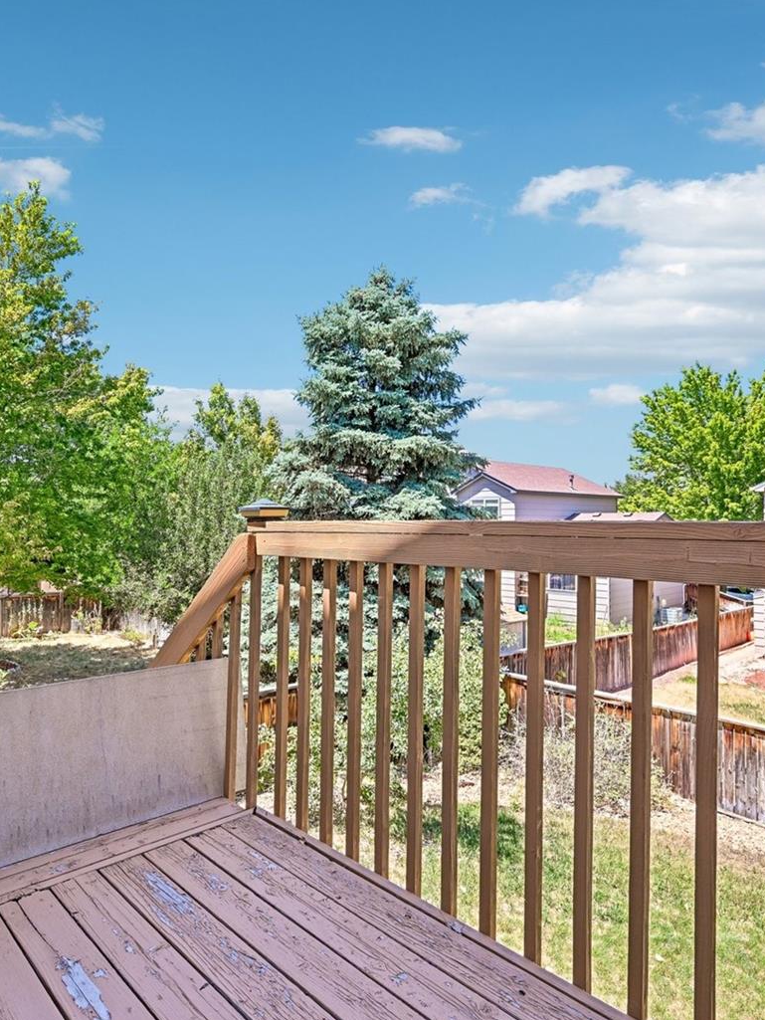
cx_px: 316
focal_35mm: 21
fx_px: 619
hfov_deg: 63.0
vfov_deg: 79.0
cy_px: 512
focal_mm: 14
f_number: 10
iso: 64
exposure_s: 1/30
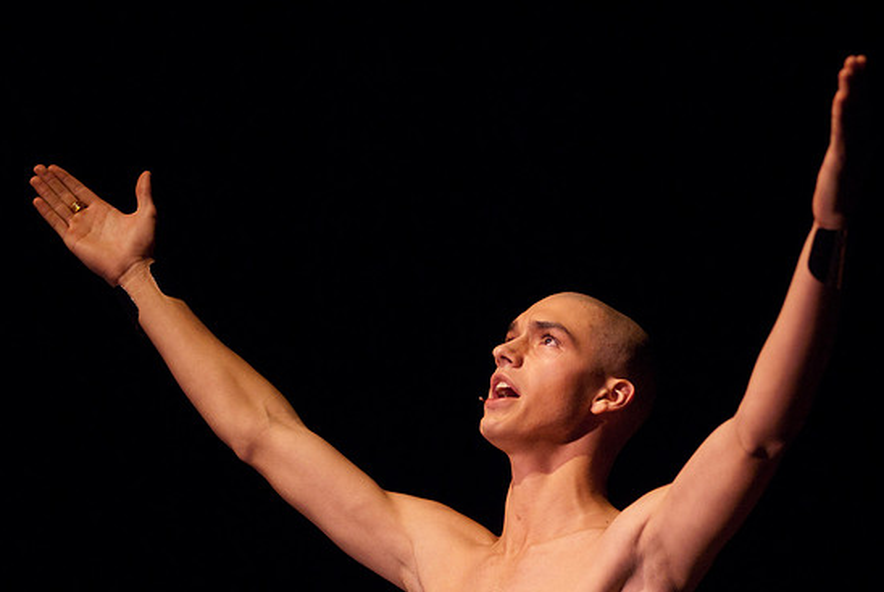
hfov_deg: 11.2
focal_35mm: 184
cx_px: 466
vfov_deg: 7.5
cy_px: 311
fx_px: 4524
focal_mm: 116
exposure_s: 1/50
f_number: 2.8
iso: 1000
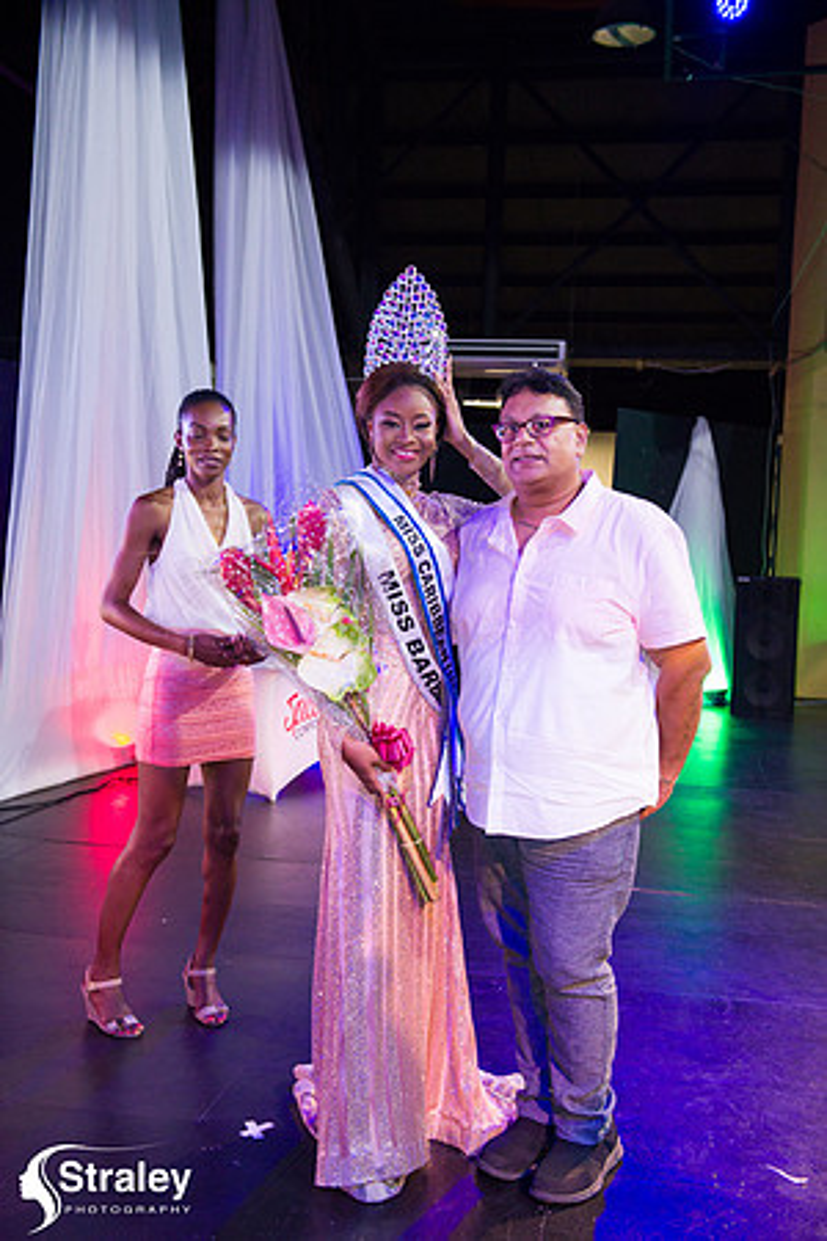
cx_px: 414
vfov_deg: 50.7
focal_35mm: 38
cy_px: 620
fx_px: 1309
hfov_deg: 35.1
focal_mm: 38
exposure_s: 1/160
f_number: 5
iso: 4000
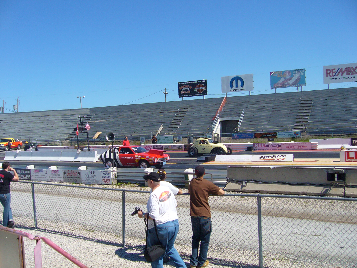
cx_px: 178
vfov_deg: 40.7
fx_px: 361
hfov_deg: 52.6
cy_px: 134
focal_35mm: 35
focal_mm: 5.8
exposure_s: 1/500
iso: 100
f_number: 5.6
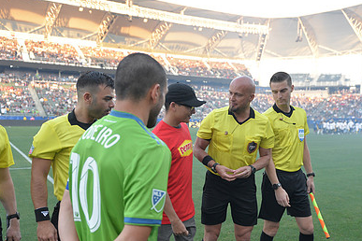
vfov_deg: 36.3
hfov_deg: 52.8
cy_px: 170
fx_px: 362
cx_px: 216
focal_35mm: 36
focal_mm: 24
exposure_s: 1/640
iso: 900
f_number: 2.8
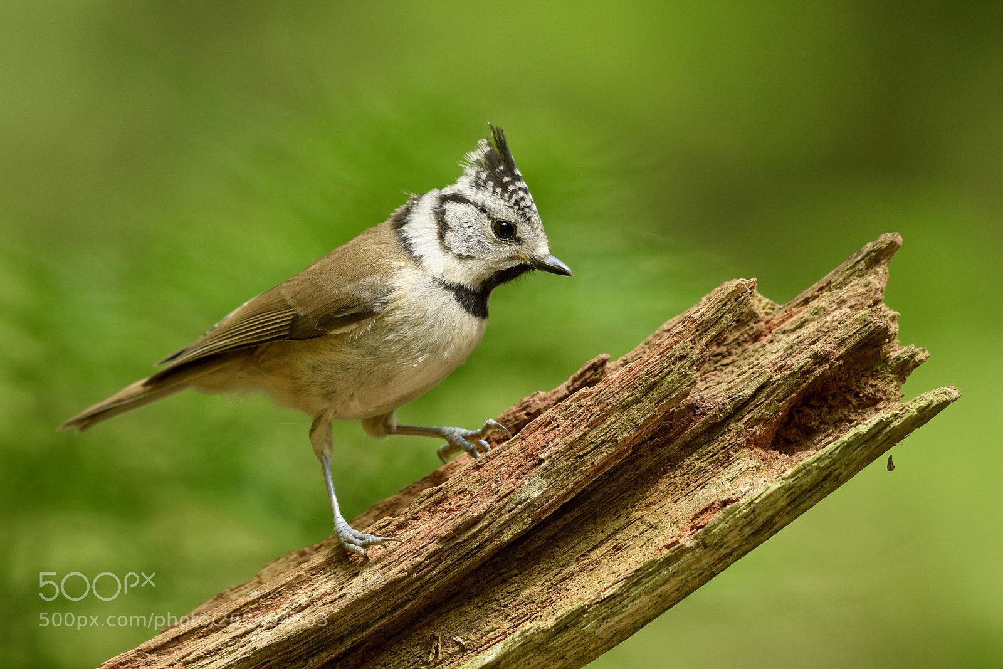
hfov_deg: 4.1
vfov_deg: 2.8
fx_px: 13931
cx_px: 502
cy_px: 334
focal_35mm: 500
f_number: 5.6
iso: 360
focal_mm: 500
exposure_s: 1/200
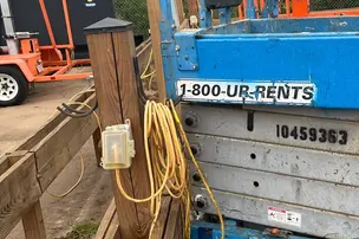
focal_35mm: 49
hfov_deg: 39.4
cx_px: 265
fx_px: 488
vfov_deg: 27.5
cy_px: 124
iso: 80
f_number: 1.6
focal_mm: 5.1
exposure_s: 1/121
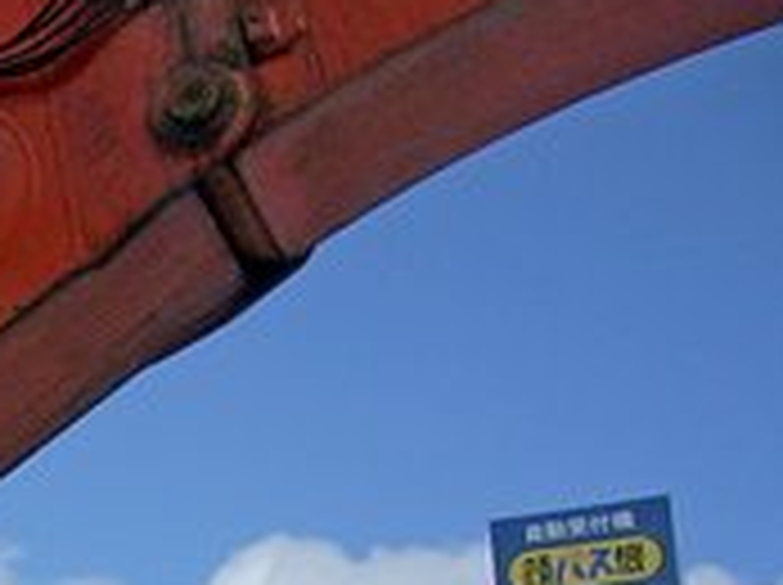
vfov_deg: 13.6
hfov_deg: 17.4
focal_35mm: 103
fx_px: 2327
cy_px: 846
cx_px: -342
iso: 80
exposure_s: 1/800
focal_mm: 5.8
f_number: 4.3
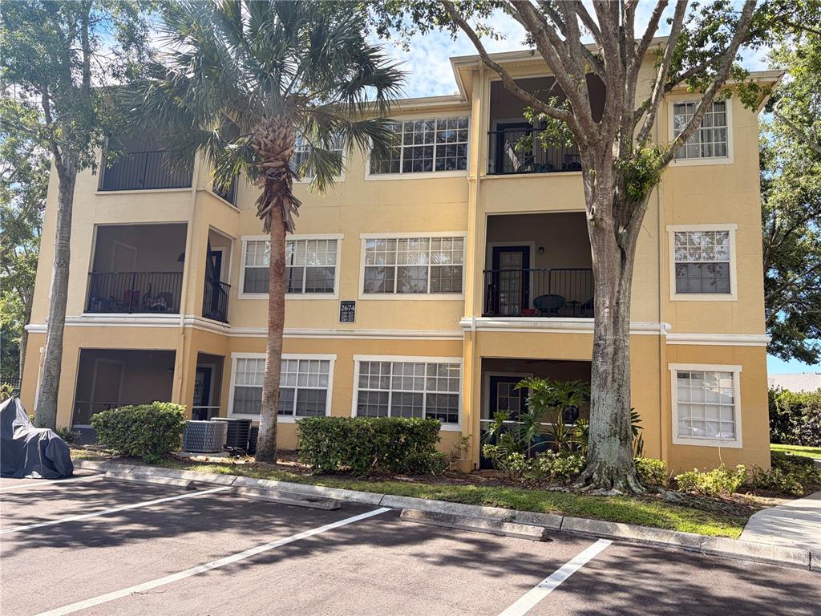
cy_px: 308
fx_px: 617
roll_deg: -2.8
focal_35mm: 26
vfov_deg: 53.1
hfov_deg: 67.3
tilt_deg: +9.8
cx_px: 410
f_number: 1.6
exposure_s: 1/1263
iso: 64
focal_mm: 5.96
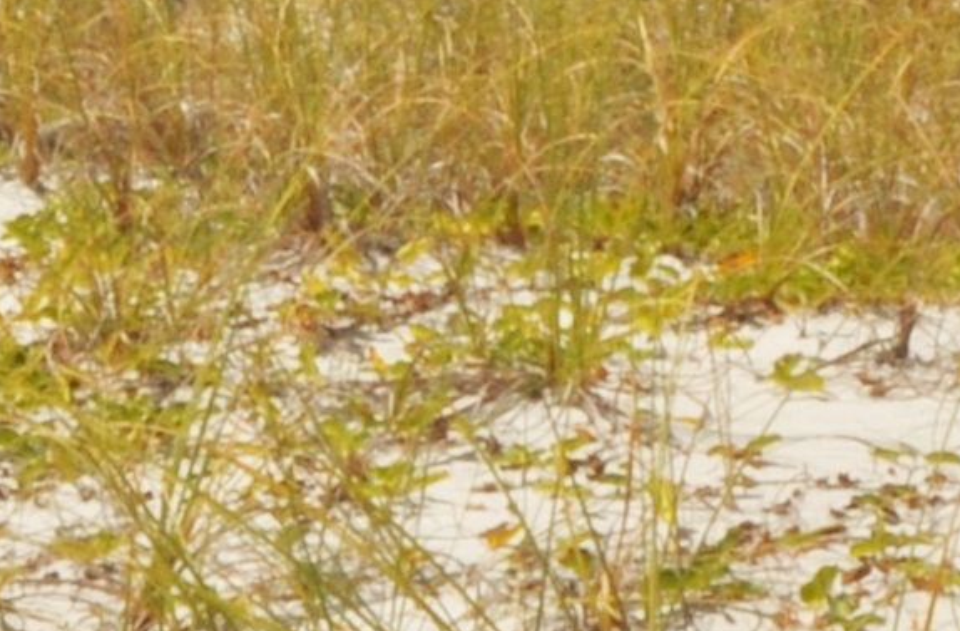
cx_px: -416
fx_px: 7087
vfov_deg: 4.9
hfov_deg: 7.6
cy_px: -1064
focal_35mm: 267
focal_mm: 24
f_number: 22
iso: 200
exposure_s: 1/200
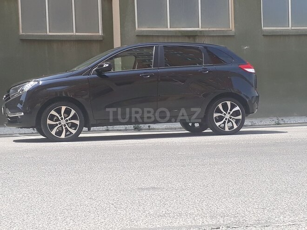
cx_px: 154
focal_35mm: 27
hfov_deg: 65.3
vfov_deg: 51.4
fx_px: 239
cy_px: 115
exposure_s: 1/506
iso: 40
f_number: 1.9
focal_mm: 3.6
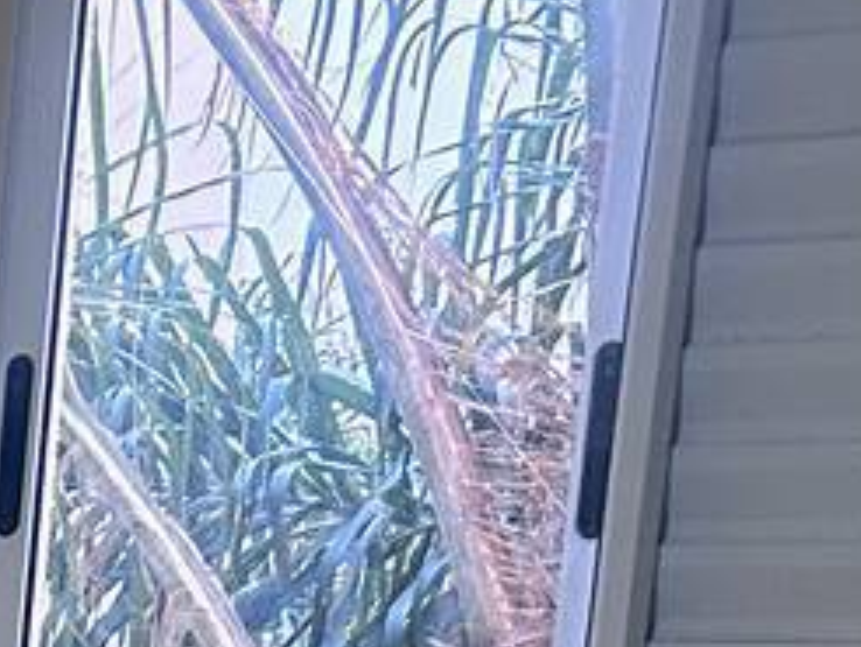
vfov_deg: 8.9
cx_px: -830
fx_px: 3784
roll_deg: -2.8
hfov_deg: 11.7
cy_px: 1504
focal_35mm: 152
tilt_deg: -11.1
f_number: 1.5
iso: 160
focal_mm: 5.7
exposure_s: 1/60
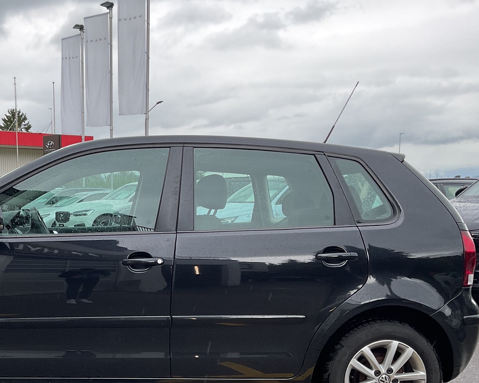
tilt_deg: -8.9
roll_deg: +0.2
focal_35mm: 47
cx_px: 100
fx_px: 666
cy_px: 296
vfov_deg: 31.4
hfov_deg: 38.2
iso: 16
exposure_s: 1/260
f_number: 1.8
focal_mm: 3
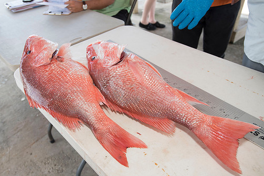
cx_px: 115
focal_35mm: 30
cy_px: 99
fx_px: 220
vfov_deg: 43.5
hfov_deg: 61.7
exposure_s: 1/500
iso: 500
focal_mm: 26
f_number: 4
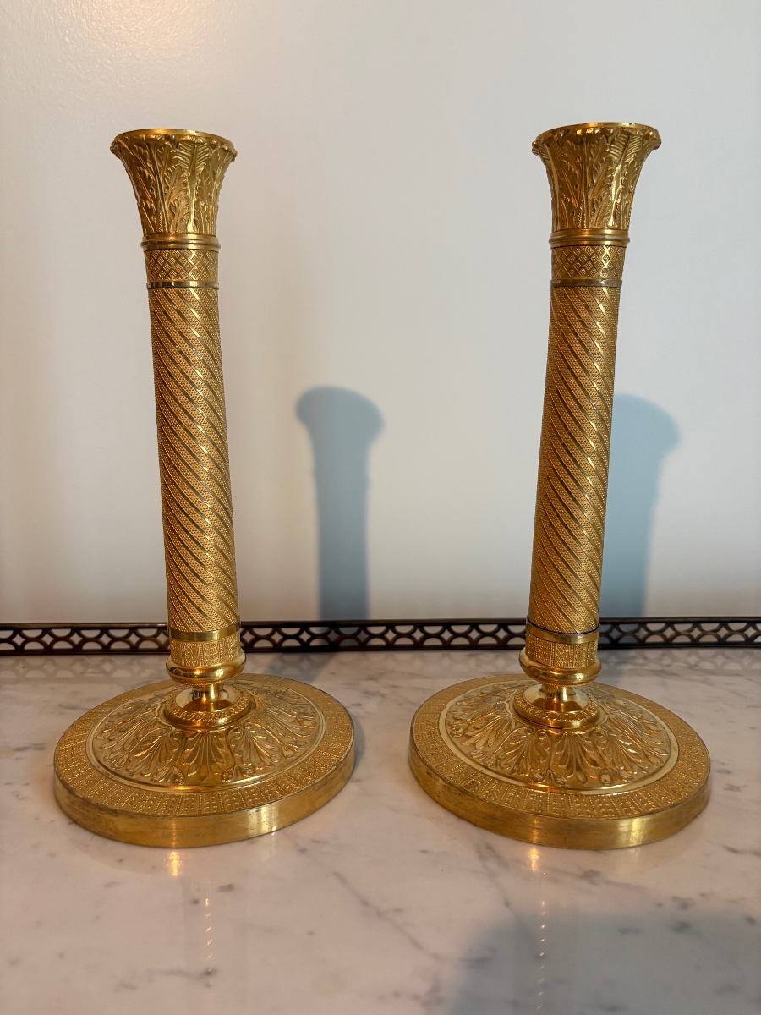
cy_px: 508
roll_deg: -1.3
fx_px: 762
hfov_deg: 53.1
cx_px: 380
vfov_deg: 67.3
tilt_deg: -11.4
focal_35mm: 26
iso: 200
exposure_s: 1/50
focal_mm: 5.96
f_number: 1.6
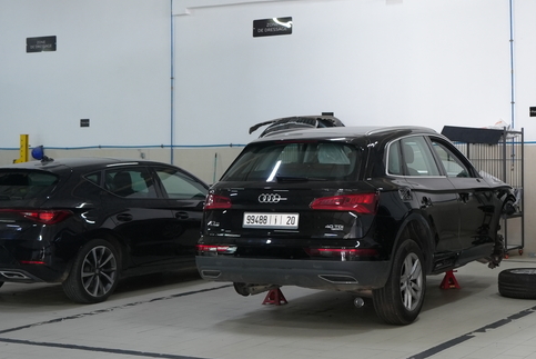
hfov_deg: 29.2
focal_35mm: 68
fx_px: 1013
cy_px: 108
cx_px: 400
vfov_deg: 20.0
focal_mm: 31
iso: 2000
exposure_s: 1/125
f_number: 2.8
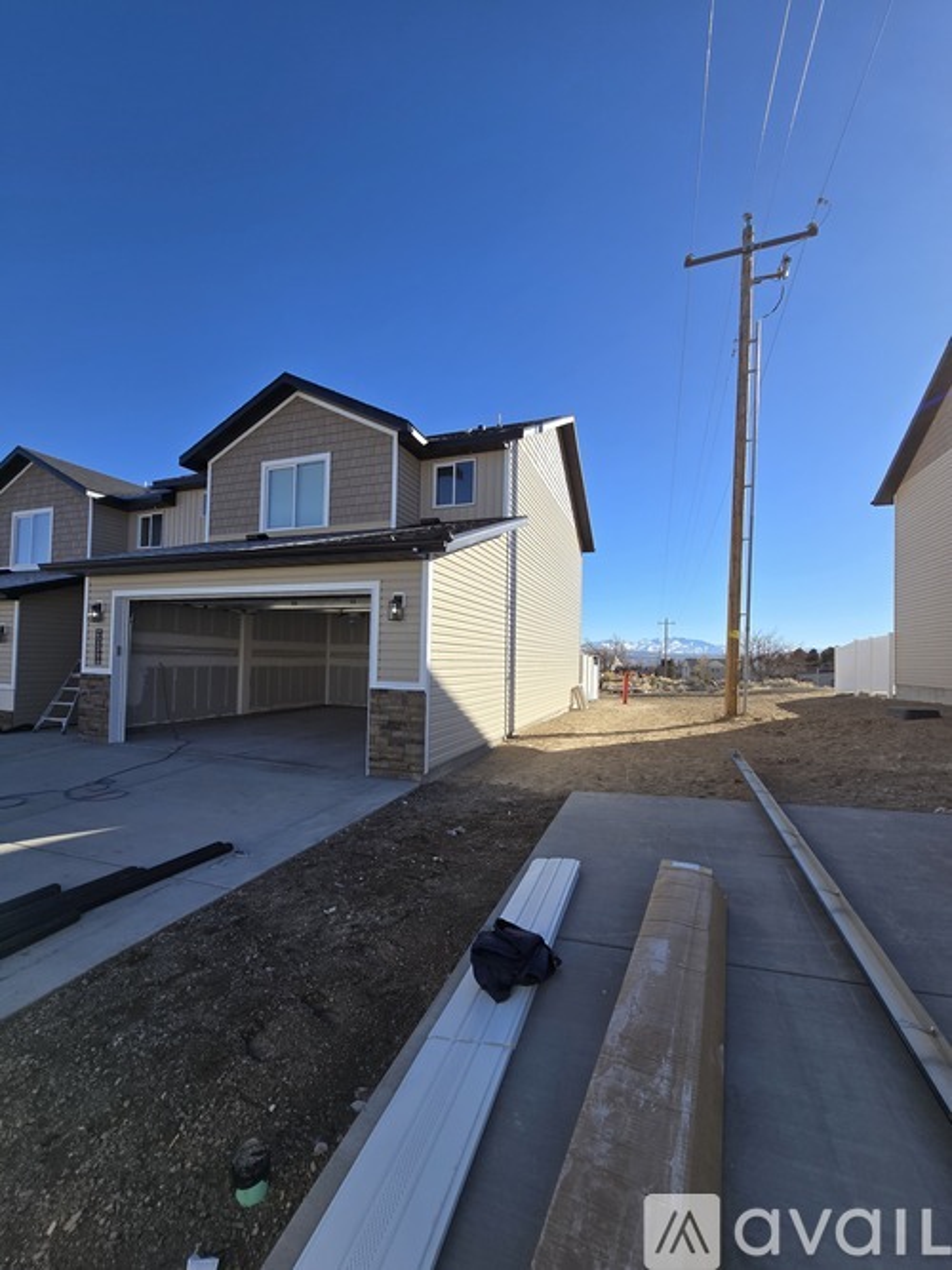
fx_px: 477
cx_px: 476
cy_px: 635
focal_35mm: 13
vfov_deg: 106.2
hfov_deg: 89.9
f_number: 2.2
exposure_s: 1/2000
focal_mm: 2.2
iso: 50
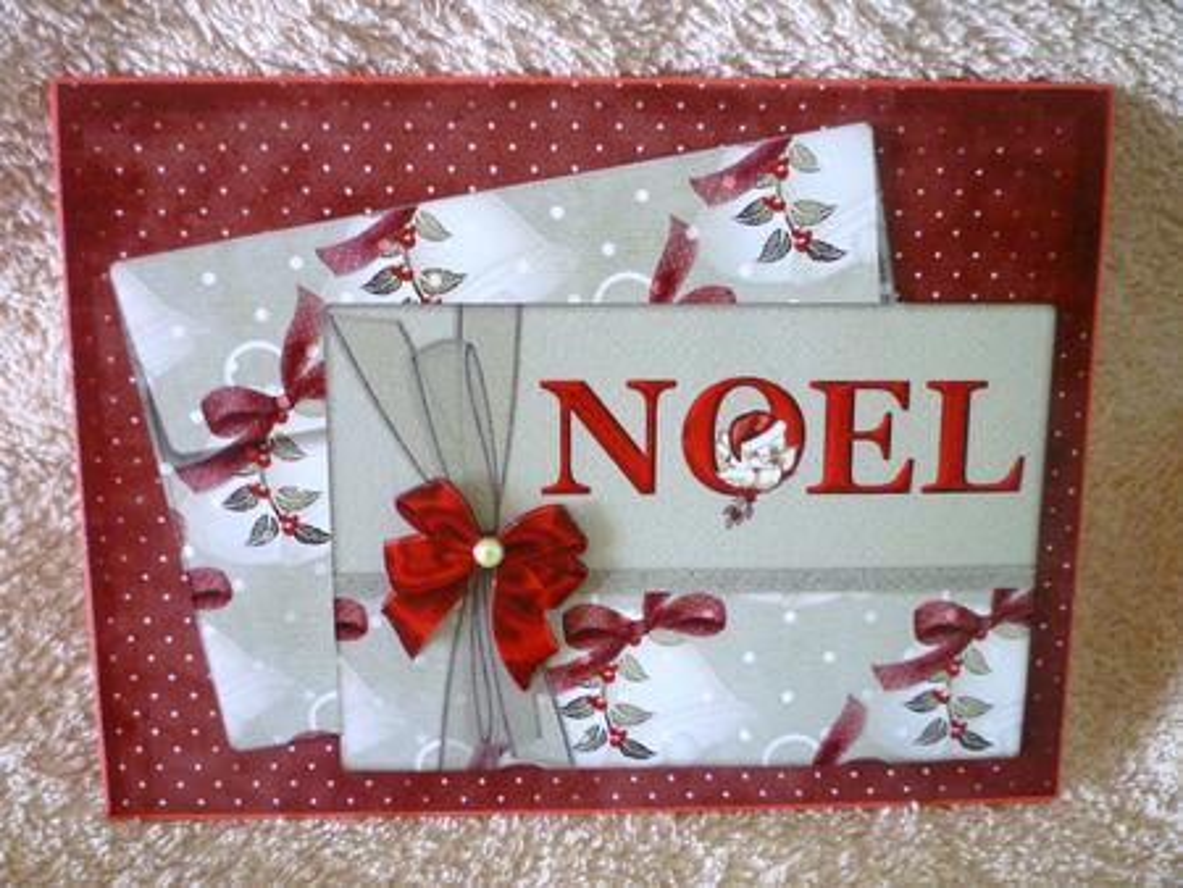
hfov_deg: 61.6
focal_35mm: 29
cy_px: 444
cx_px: 592
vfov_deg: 48.3
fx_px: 992
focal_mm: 5.2
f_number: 3.3
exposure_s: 1/30
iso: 400
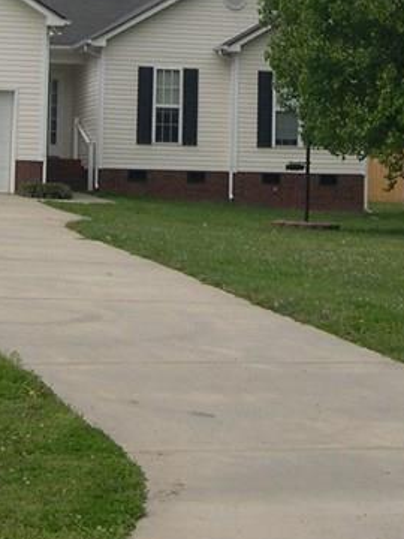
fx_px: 1681
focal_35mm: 108
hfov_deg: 13.7
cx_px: 187
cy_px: 34
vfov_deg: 17.9
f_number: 7.6
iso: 100
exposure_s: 1/261
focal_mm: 8
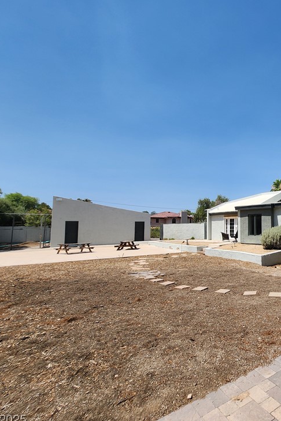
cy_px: 211
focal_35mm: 19
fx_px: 222
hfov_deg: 54.2
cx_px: 264
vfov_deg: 86.9
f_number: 2.2
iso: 32
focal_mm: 1.74
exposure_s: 1/1597
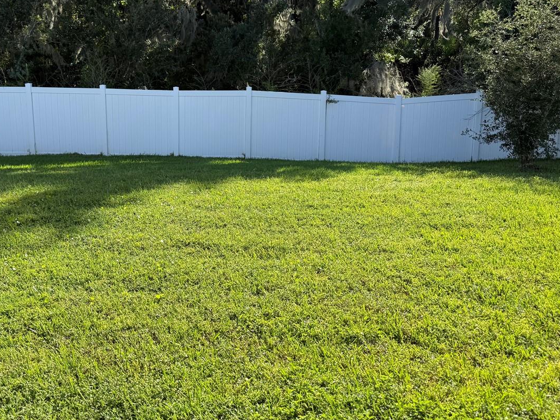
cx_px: 212
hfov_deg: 50.9
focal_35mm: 36
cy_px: 160
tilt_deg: -11.9
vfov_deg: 39.4
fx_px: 582
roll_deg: -0.1
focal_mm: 6.76
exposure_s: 1/1553
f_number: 1.78
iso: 80
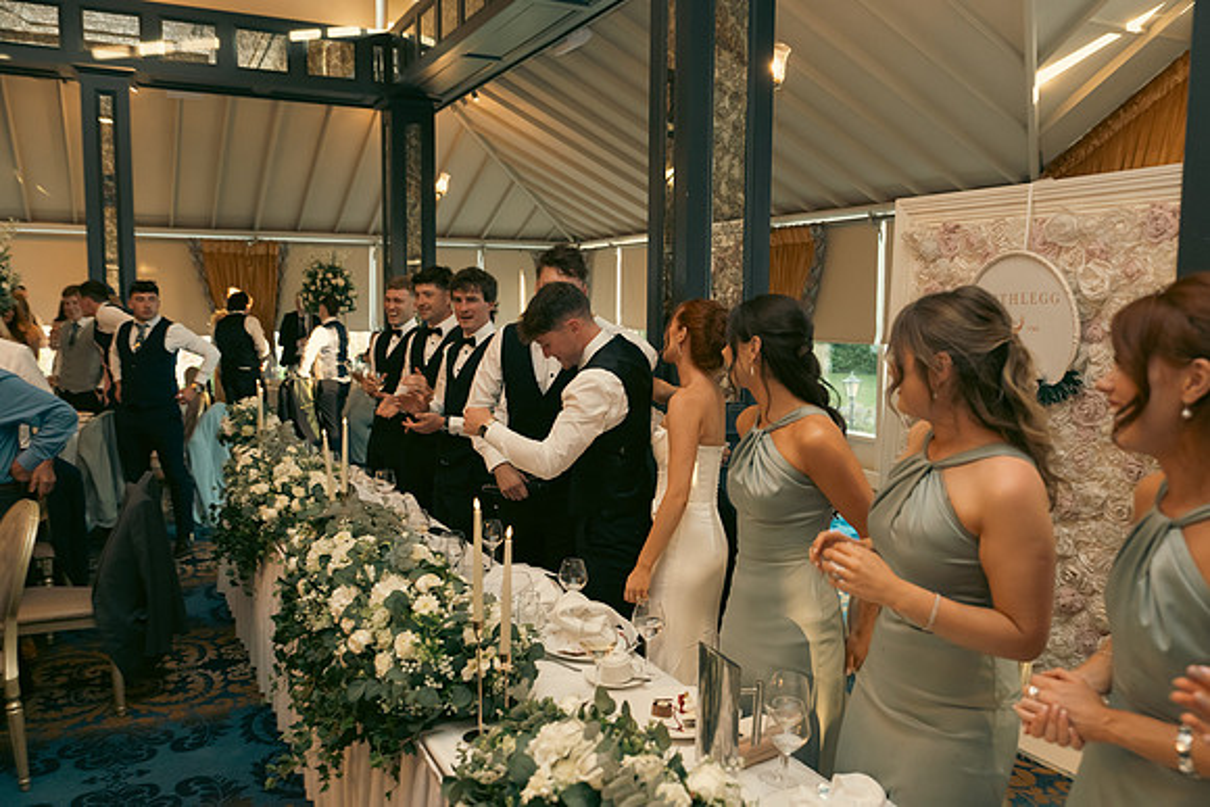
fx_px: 975
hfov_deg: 63.6
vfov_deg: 45.0
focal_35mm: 29
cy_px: 404
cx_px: 605
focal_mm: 29
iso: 2500
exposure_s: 1/160
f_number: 3.5
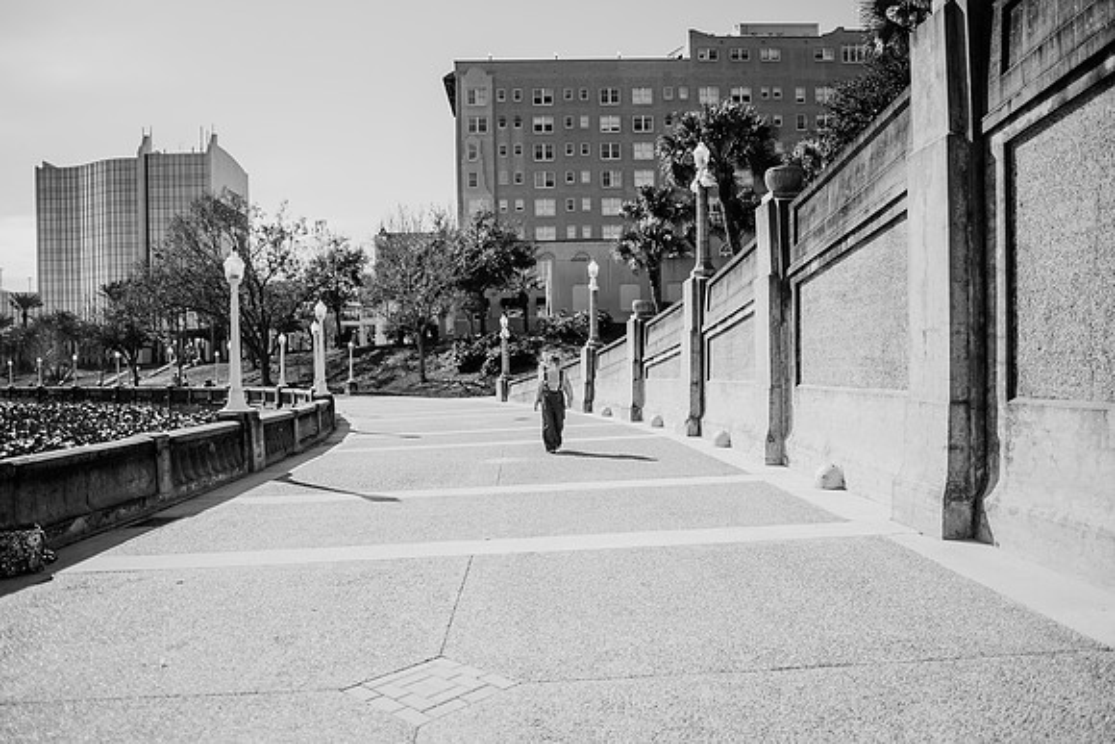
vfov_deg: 49.8
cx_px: 557
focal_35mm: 26
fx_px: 802
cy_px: 372
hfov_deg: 69.6
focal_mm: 24
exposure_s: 1/2500
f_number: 2
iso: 100
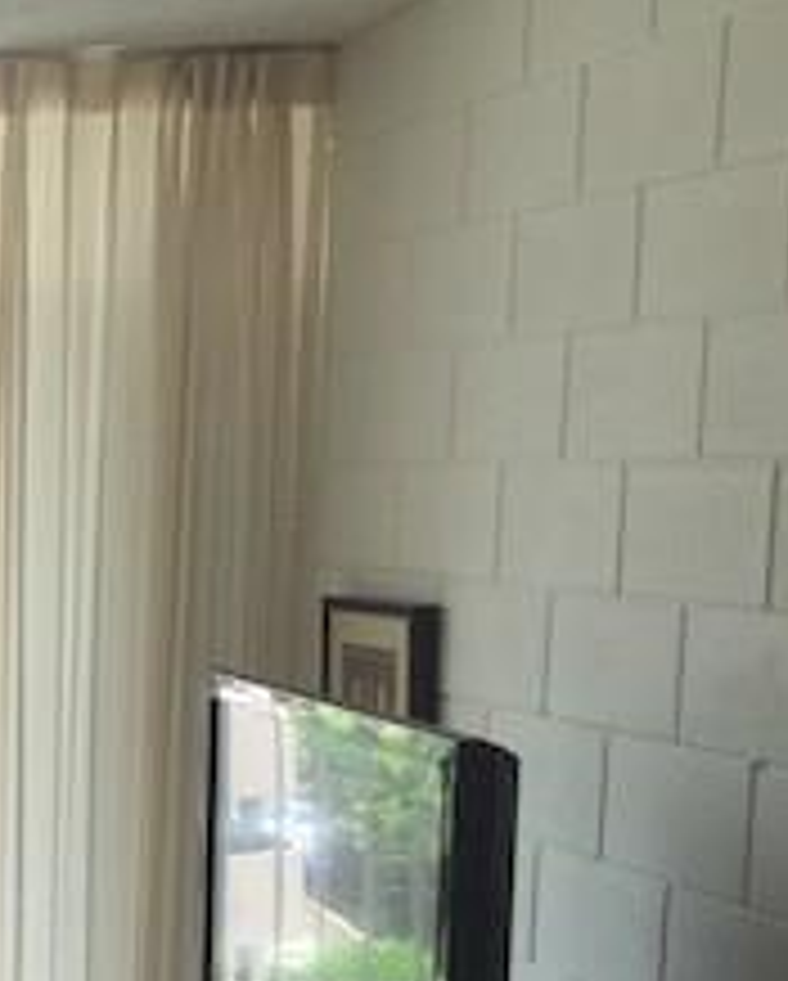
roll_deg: +0.3
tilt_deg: -7.9
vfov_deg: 22.5
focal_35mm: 83
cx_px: -558
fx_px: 2415
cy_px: 855
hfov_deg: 16.1
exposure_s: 1/186
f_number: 2.2
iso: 32
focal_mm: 4.15
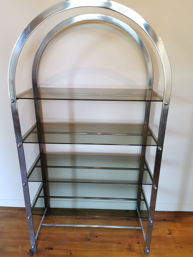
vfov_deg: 65.3
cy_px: 128
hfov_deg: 51.4
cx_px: 96
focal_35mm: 27
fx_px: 201
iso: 250
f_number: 1.6
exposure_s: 1/50
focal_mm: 5.56
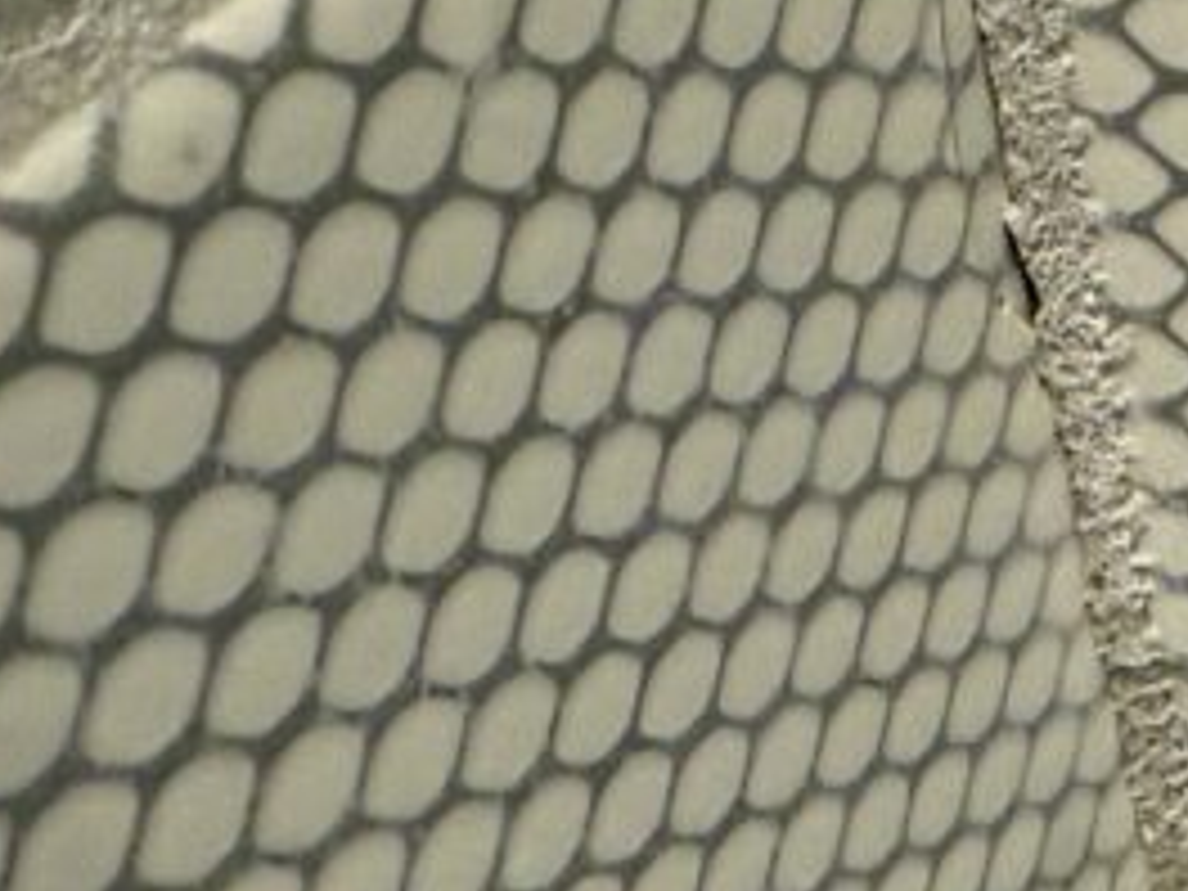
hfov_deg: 18.3
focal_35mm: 93
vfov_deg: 15.8
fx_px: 3192
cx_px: 1881
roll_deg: +6.2
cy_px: 680
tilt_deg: -39.1
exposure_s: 1/60
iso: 320
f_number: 2.2
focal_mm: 2.22
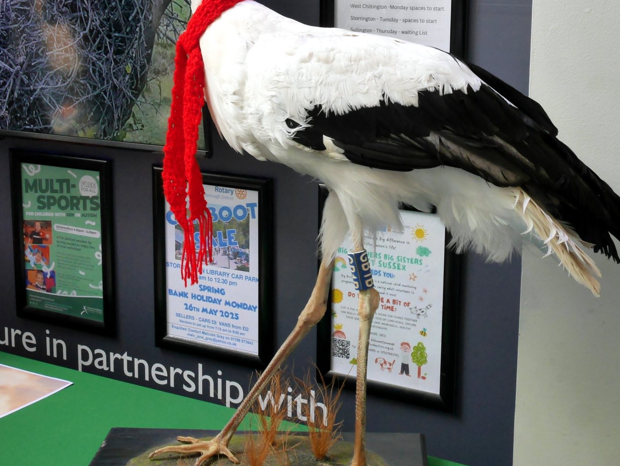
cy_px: 170
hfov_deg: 29.3
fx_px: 1183
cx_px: 254
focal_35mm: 66
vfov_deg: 22.2
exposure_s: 1/30
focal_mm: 21
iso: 800
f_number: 10
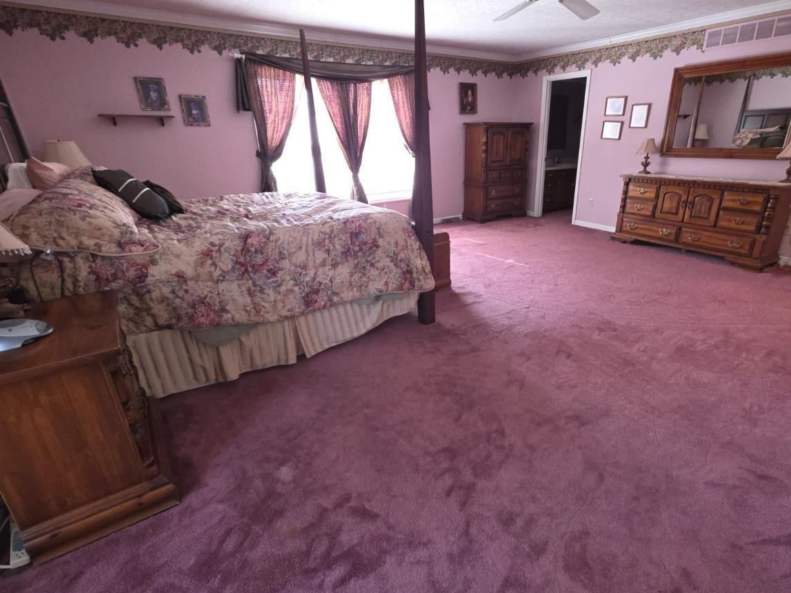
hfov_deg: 90.7
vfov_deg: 74.7
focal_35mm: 17
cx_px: 441
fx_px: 388
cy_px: 307
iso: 200
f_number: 1.9
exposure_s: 1/60
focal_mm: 2.2
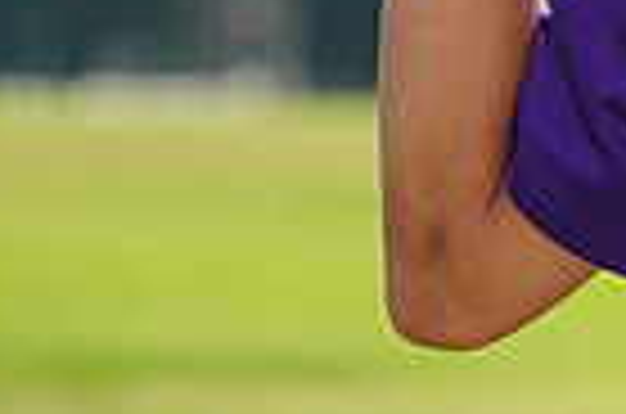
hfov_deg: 2.2
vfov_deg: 1.4
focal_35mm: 958
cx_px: 1247
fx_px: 16620
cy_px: -310
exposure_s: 1/250
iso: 100
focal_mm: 229
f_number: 8
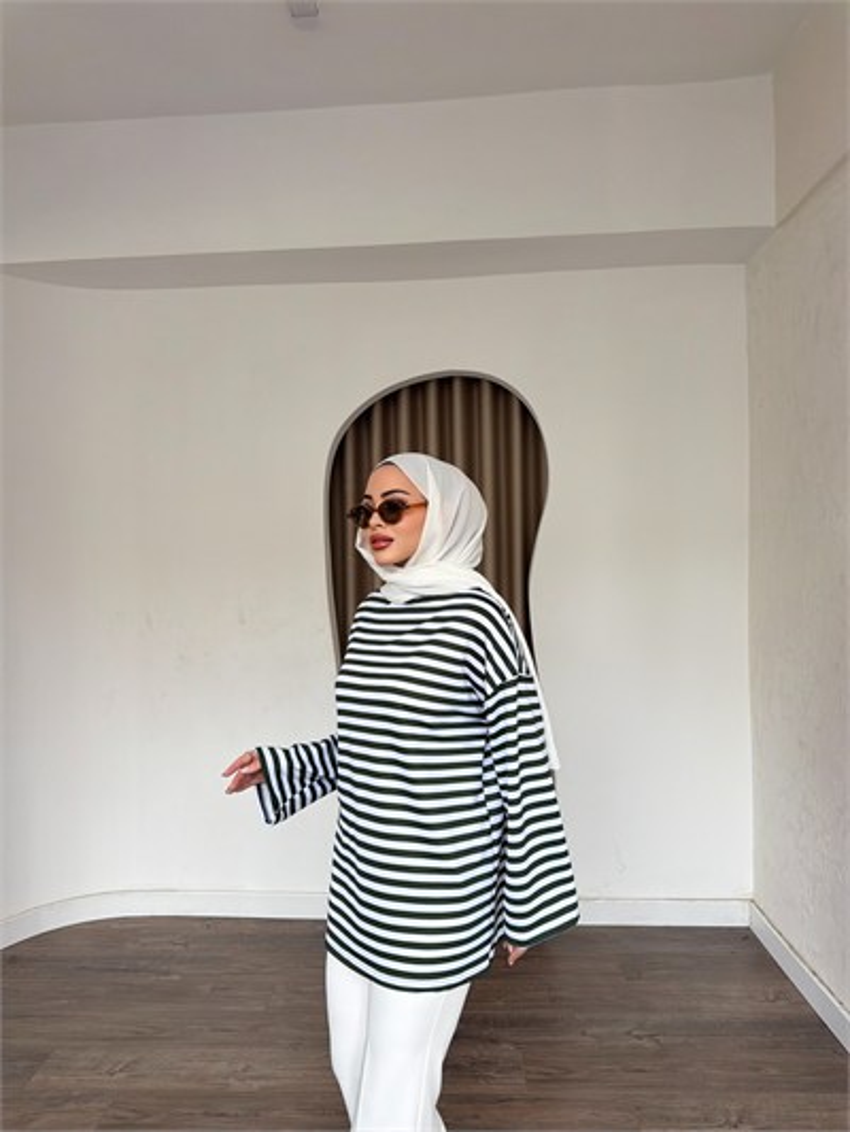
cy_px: 566
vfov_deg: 71.6
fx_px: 785
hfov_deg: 56.8
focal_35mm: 24
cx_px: 425
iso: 200
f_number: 1.78
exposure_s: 1/296
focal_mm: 6.76
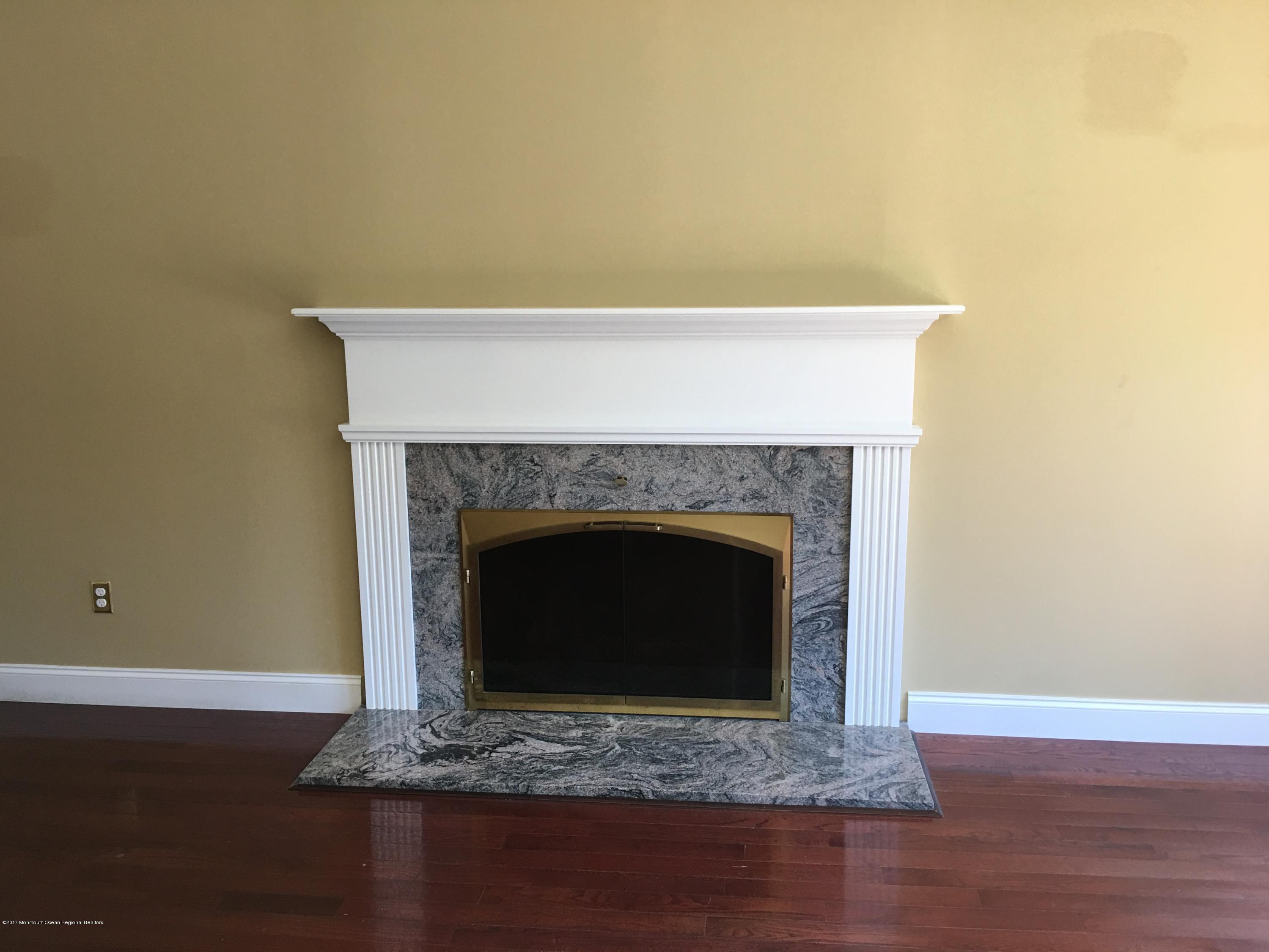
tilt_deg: -8.8
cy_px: 476
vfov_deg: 48.2
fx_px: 1063
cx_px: 634
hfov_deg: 61.7
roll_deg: +0.8
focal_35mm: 29
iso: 40
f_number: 2.2
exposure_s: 1/30
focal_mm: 4.15
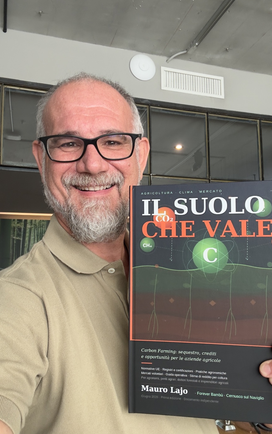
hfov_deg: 39.4
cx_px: 152
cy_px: 217
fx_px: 379
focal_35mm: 32
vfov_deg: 59.6
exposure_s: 1/68
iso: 80
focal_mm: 2.69
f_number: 1.9
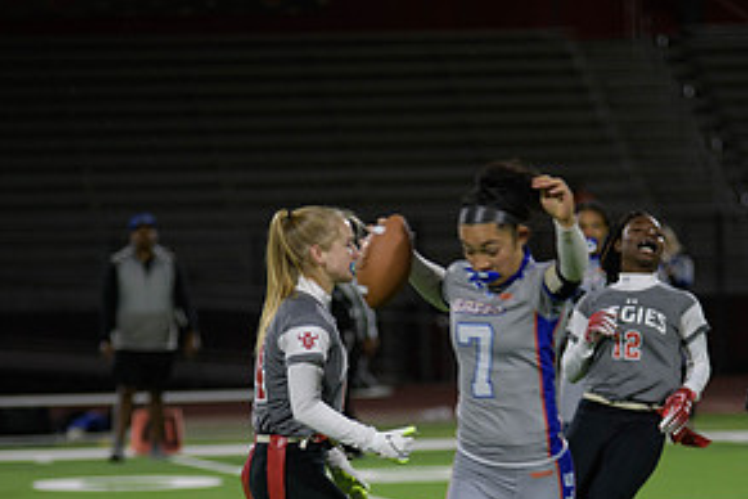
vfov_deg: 4.7
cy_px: 495
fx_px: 6004
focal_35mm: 289
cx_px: 491
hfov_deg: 7.1
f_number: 2.8
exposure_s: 1/200
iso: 640
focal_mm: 145
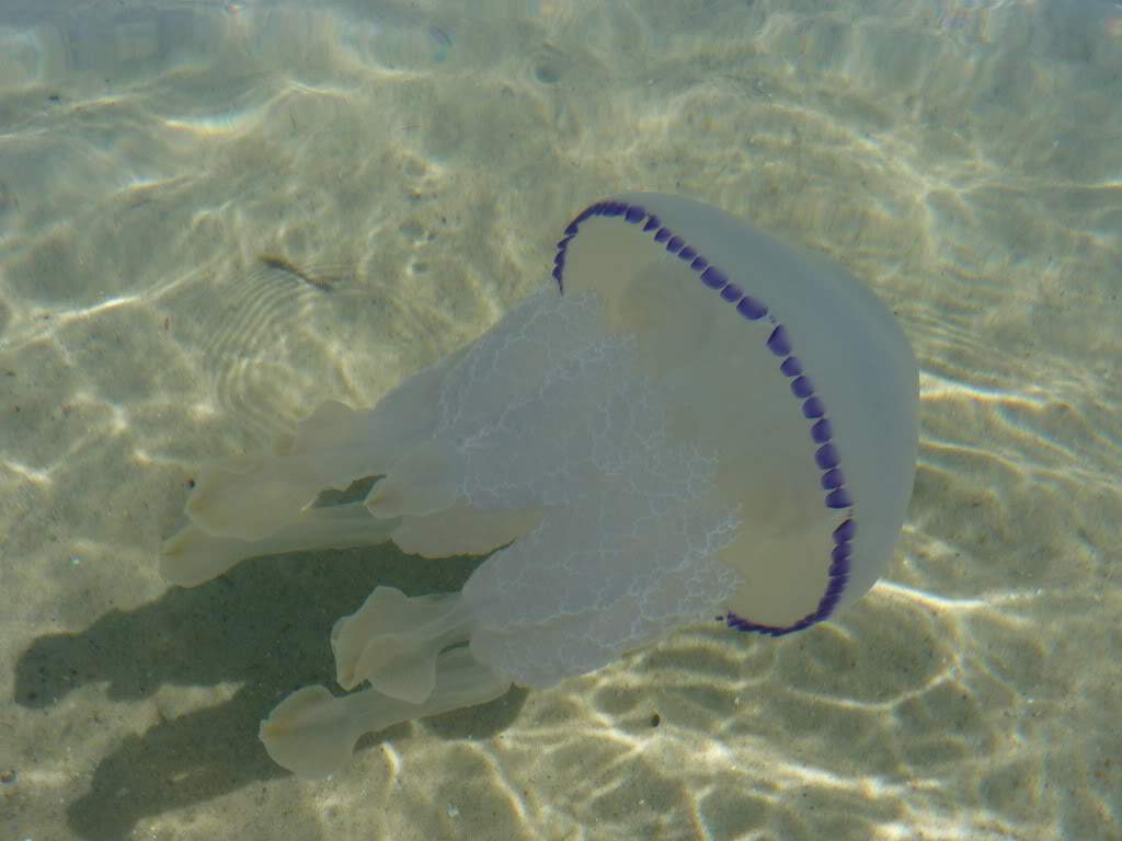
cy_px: 420
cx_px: 561
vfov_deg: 51.4
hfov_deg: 65.3
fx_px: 875
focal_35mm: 27
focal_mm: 4.8
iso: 80
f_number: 5.6
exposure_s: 1/400
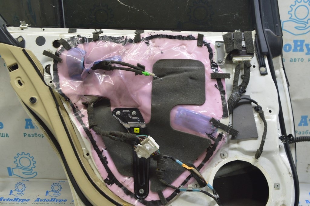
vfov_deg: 41.6
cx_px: 155
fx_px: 271
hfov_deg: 59.5
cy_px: 103
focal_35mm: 32
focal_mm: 21
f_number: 5.6
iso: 400
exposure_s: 1/20
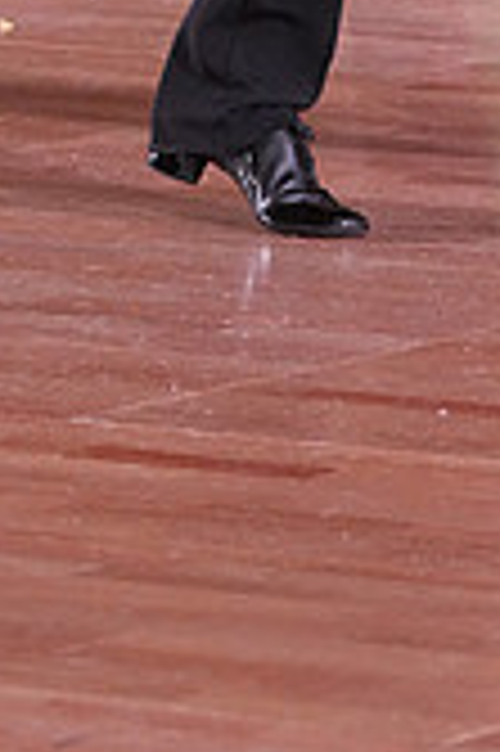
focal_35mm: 490
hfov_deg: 2.8
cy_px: -495
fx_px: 10229
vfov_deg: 4.2
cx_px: 723
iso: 4000
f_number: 5
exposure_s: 1/200
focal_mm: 141
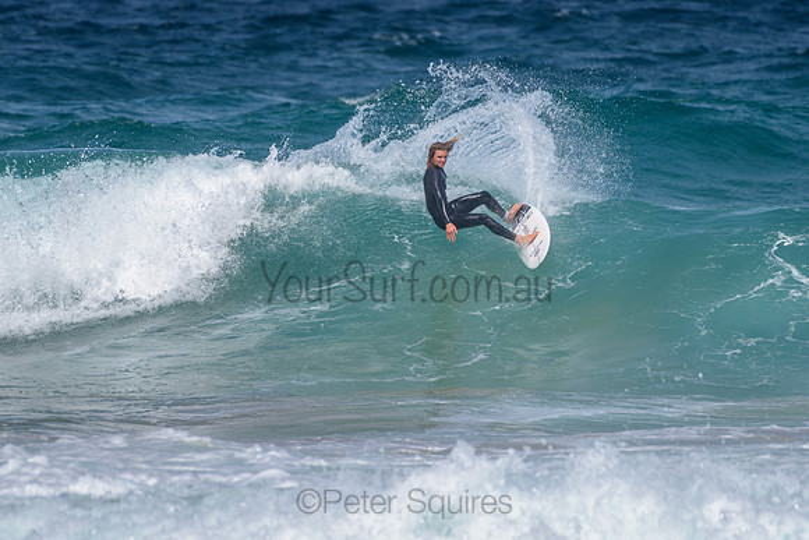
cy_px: 224
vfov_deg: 2.2
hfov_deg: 3.4
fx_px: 13786
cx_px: 372
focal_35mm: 613
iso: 100
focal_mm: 500
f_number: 5.6
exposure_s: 1/2000
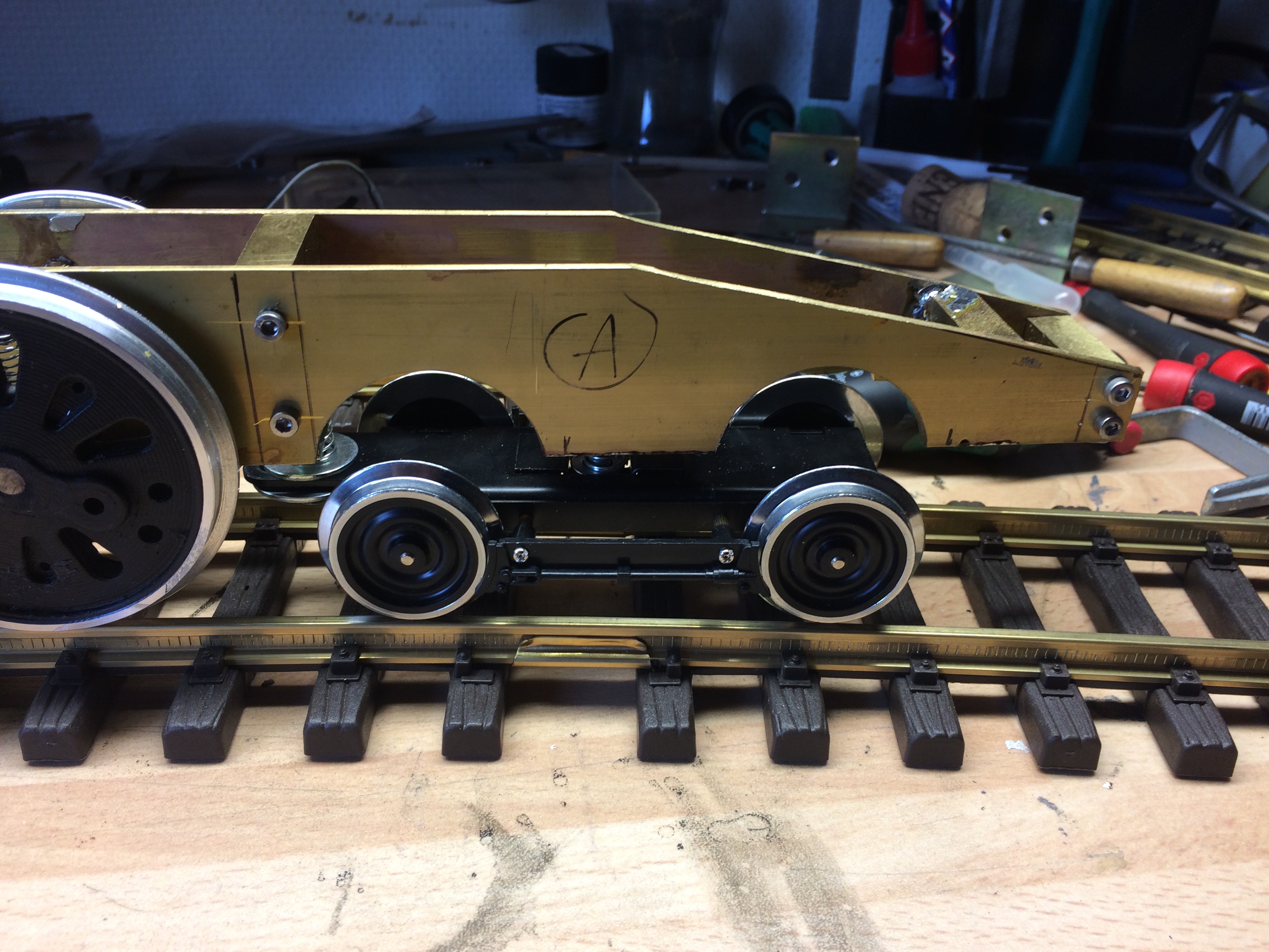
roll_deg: -1.9
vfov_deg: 48.2
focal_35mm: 29
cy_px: 476
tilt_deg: -31.3
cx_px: 634
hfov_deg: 61.7
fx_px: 1063
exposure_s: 1/50
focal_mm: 4.15
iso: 40
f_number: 2.2
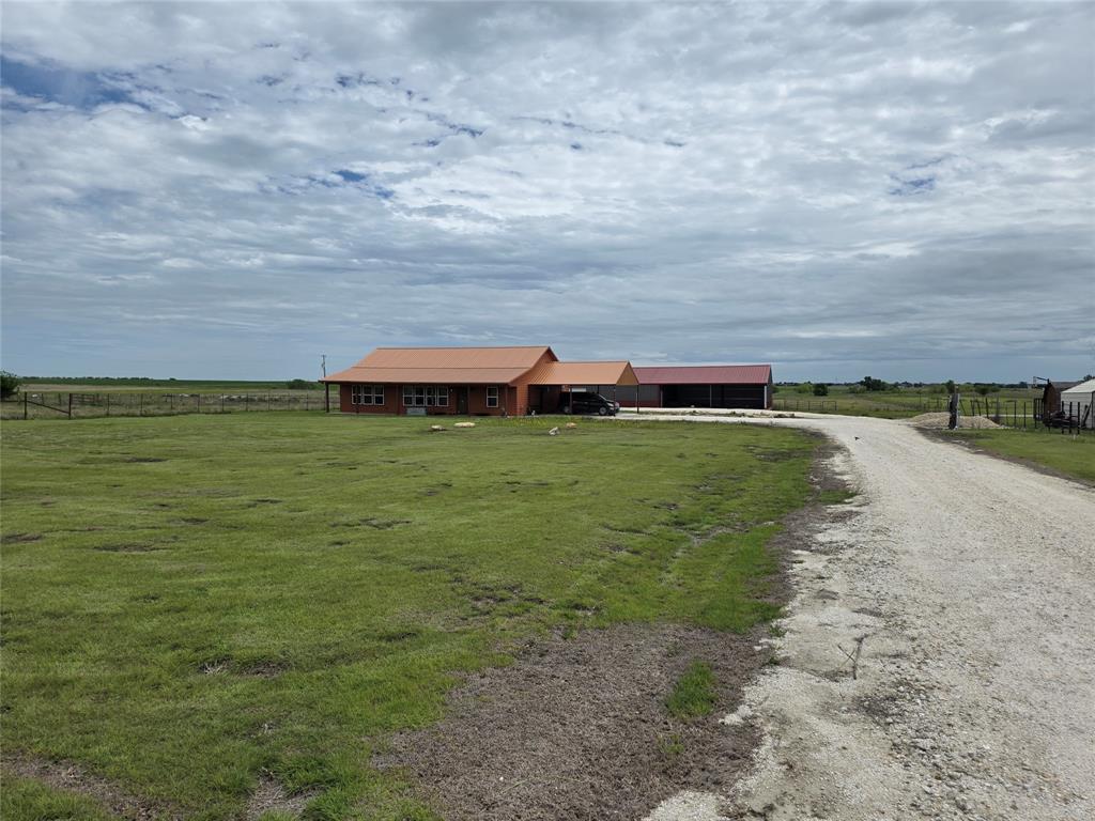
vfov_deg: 58.9
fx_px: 728
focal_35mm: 23
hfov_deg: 73.9
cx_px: 548
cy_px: 410
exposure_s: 1/7944
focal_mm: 6.3
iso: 40
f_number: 1.7
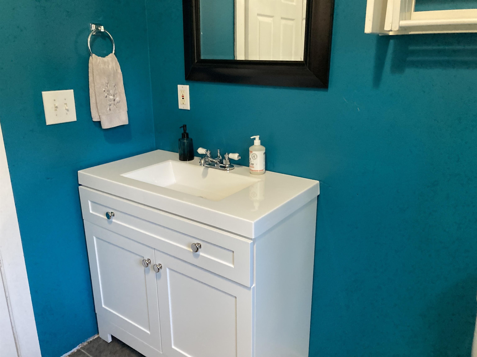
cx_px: 238
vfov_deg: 49.7
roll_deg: +0.5
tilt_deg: -20.6
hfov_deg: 63.4
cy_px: 178
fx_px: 386
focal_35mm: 28
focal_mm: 3.99
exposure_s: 1/40
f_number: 1.8
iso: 250
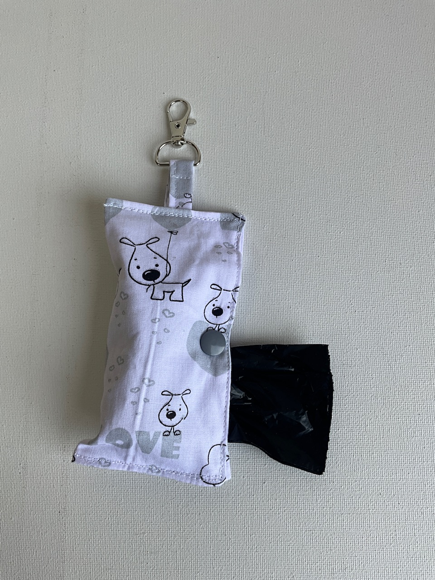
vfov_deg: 61.7
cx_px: 218
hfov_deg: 48.2
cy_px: 290
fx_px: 486
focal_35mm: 29
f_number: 1.8
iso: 20
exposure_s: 1/146
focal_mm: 3
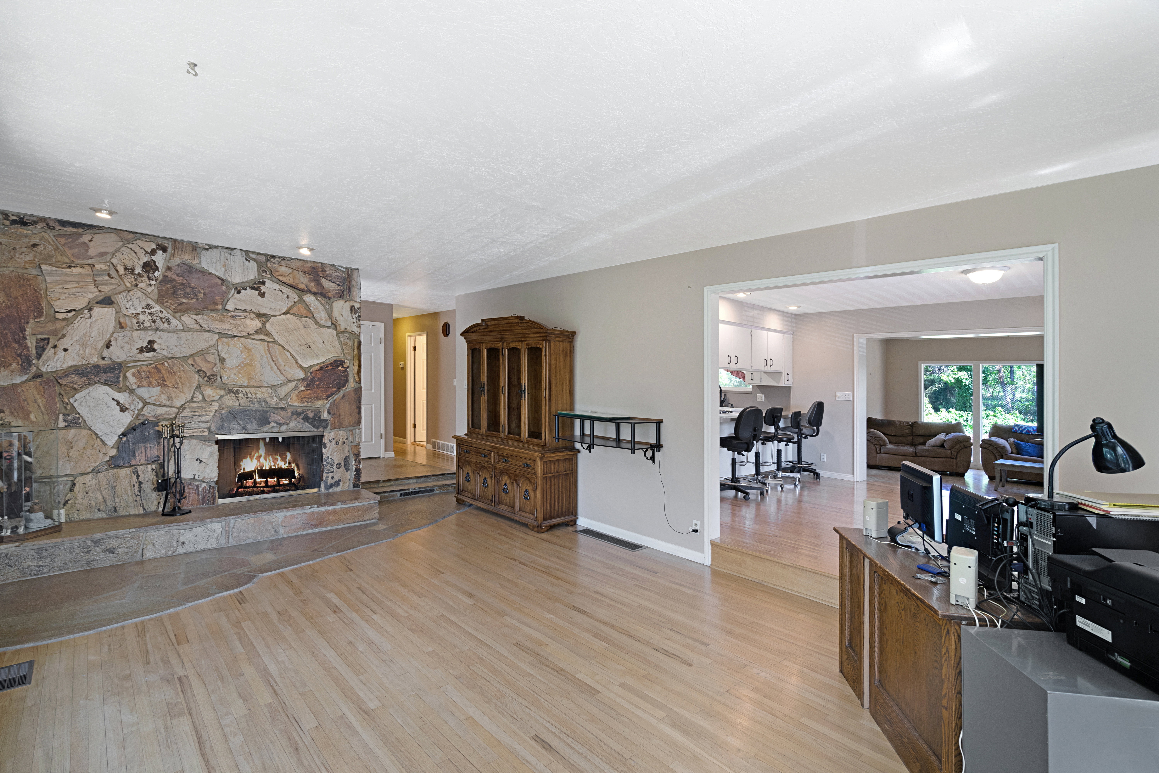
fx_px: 515
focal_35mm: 16
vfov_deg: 73.8
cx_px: 580
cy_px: 386
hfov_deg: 96.7
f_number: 9
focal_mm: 16
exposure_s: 1/2
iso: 400
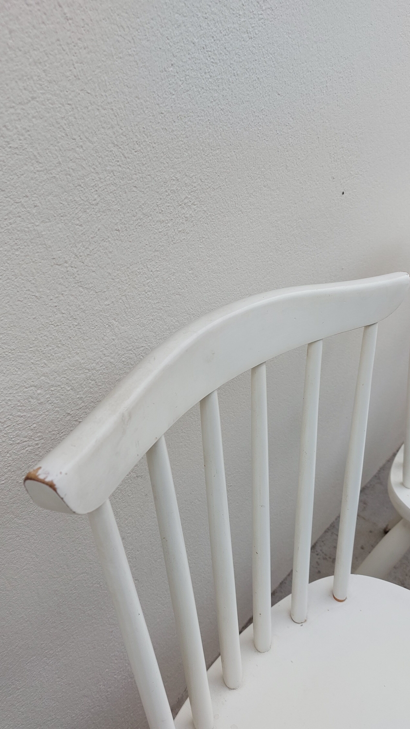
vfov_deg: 69.9
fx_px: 522
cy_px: 361
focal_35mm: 27
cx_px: 229
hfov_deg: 42.8
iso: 25
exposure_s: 1/328
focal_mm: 5.23
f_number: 1.8
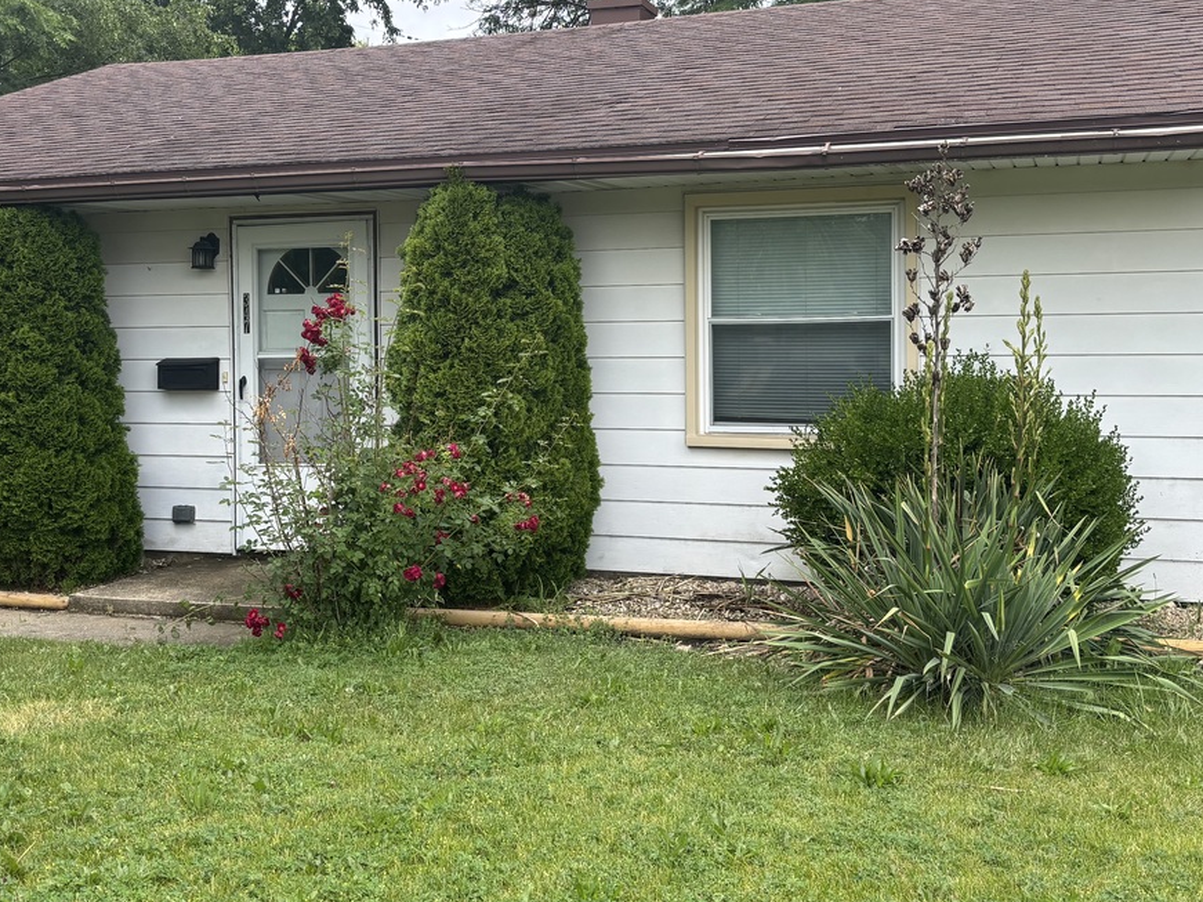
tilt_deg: -1.5
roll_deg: +0.3
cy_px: 363
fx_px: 1494
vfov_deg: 33.5
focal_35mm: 43
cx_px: 504
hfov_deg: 43.7
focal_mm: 5.96
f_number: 1.6
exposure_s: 1/684
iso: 50
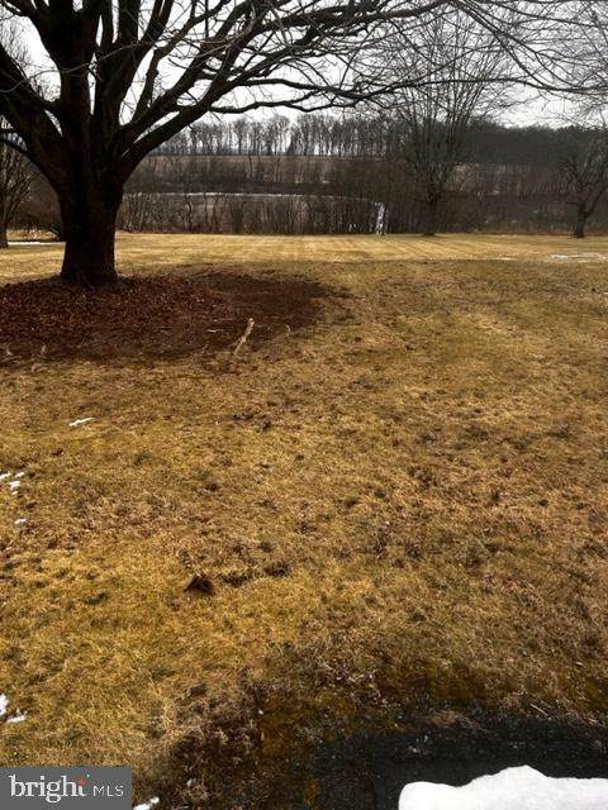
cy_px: 405
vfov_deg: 67.3
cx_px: 304
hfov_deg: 53.1
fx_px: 609
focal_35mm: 26
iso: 50
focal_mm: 5.7
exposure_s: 1/1029
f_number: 1.5
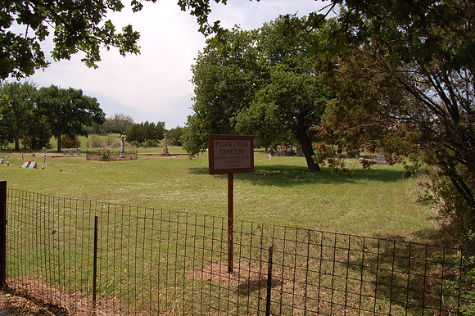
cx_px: 238
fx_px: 356
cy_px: 158
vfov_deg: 47.9
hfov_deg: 67.4
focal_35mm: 27
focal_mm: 18
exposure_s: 1/320
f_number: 9
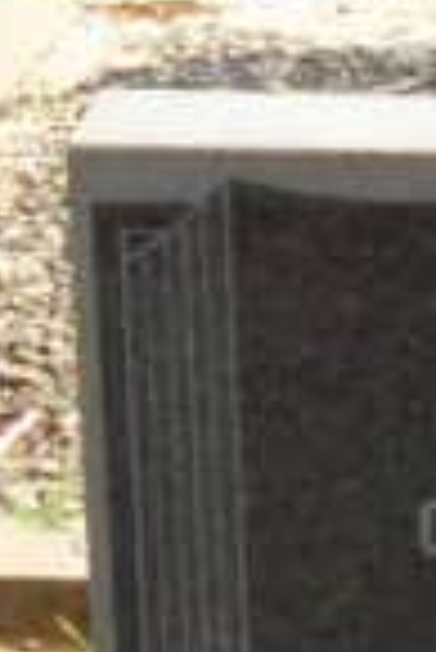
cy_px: 661
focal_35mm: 232
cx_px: 1128
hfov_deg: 5.7
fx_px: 4204
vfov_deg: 8.8
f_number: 3.5
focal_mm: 4.9
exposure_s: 1/750
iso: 100
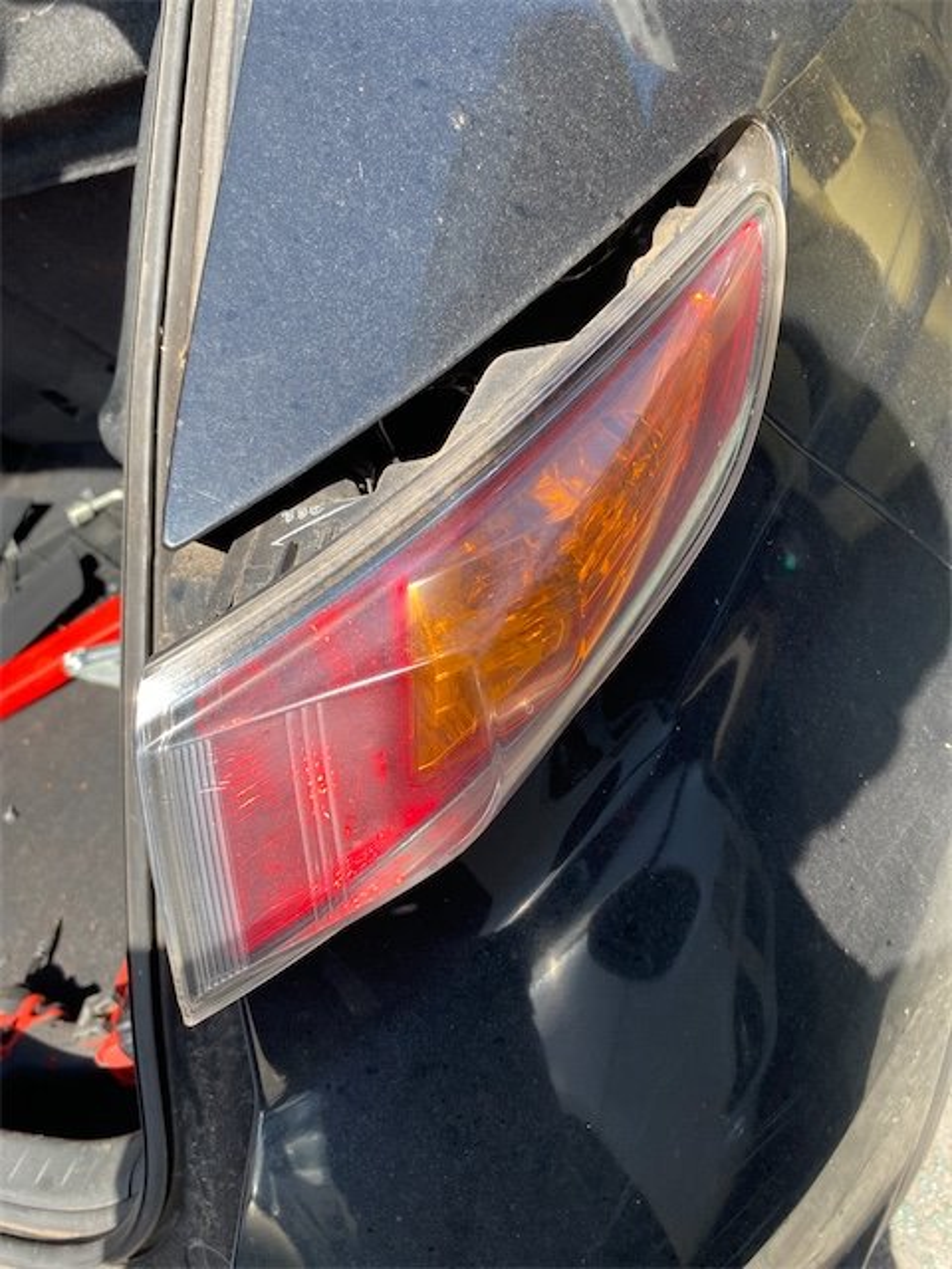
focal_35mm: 26
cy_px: 634
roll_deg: +30.9
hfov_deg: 53.1
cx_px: 476
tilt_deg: -41.7
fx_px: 953
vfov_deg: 67.3
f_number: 1.8
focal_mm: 4.25
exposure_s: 1/454
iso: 32
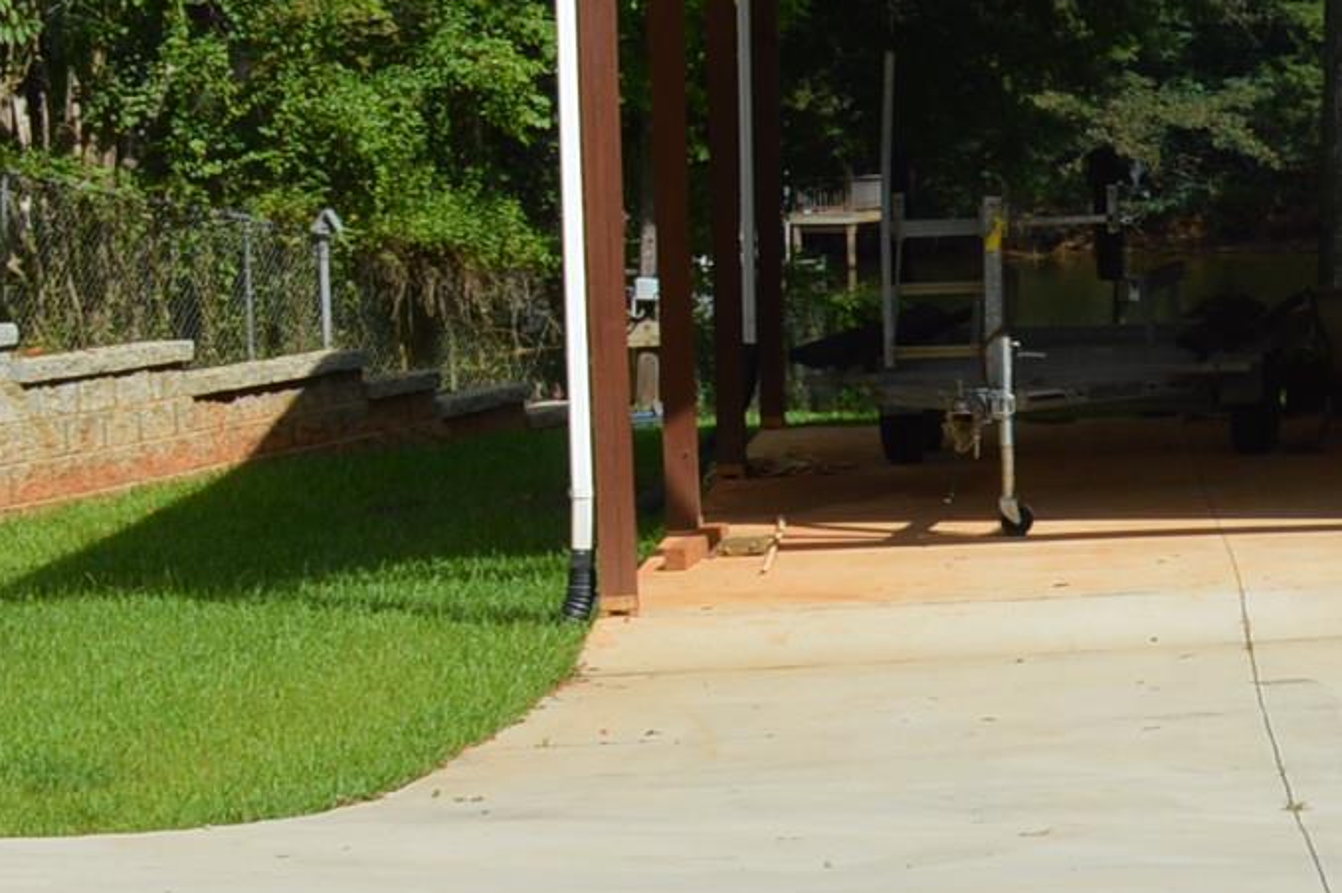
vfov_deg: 10.3
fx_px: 4954
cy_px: 269
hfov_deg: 12.9
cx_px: 2902
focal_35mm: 133
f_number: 9
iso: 100
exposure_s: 1/320
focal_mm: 20
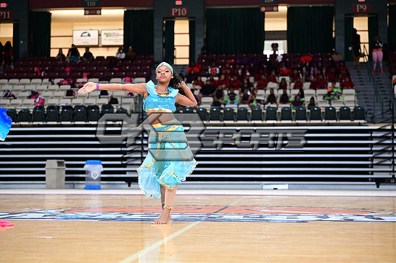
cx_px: 198
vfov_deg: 18.2
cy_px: 132
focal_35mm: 75
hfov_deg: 27.0
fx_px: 824
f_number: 3.2
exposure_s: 1/1000
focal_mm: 75
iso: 6400
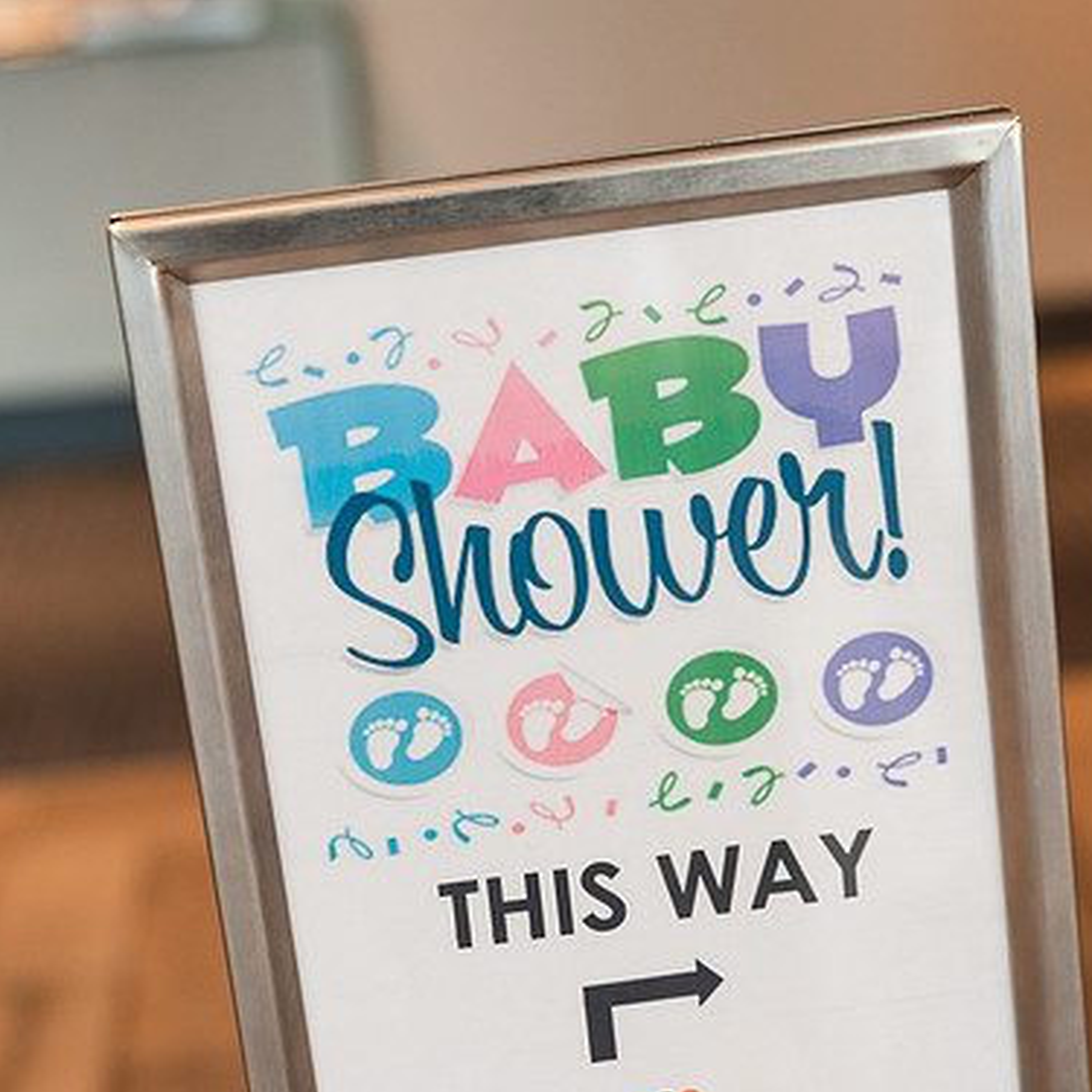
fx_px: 3284
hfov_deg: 18.9
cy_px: 561
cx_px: 582
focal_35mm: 92
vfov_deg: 18.9
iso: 1600
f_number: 4
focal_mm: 70
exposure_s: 1/100
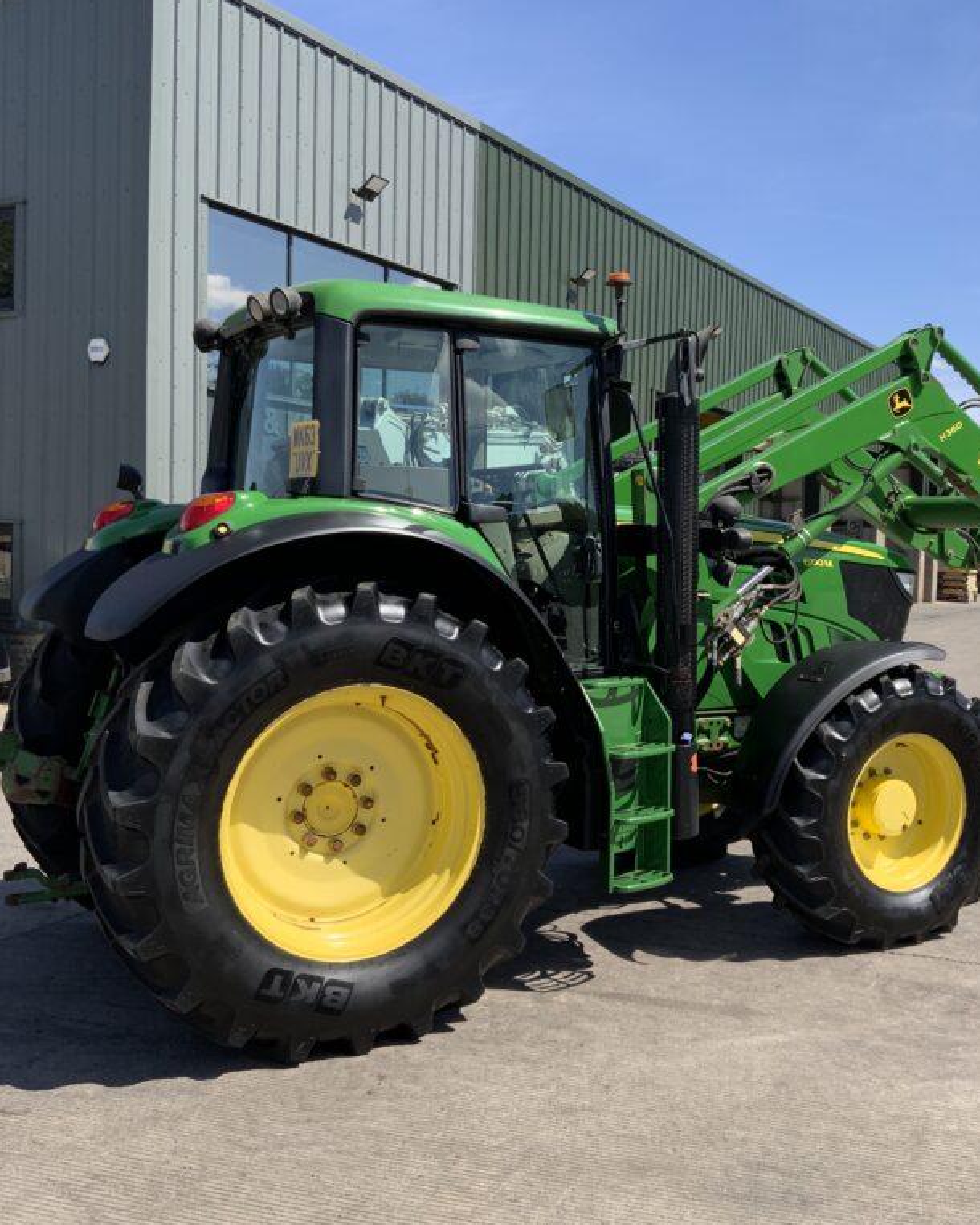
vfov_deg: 47.9
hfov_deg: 38.8
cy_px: 613
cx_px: 643
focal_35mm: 38
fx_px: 1378
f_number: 1.8
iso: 16
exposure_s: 1/1412
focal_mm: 3
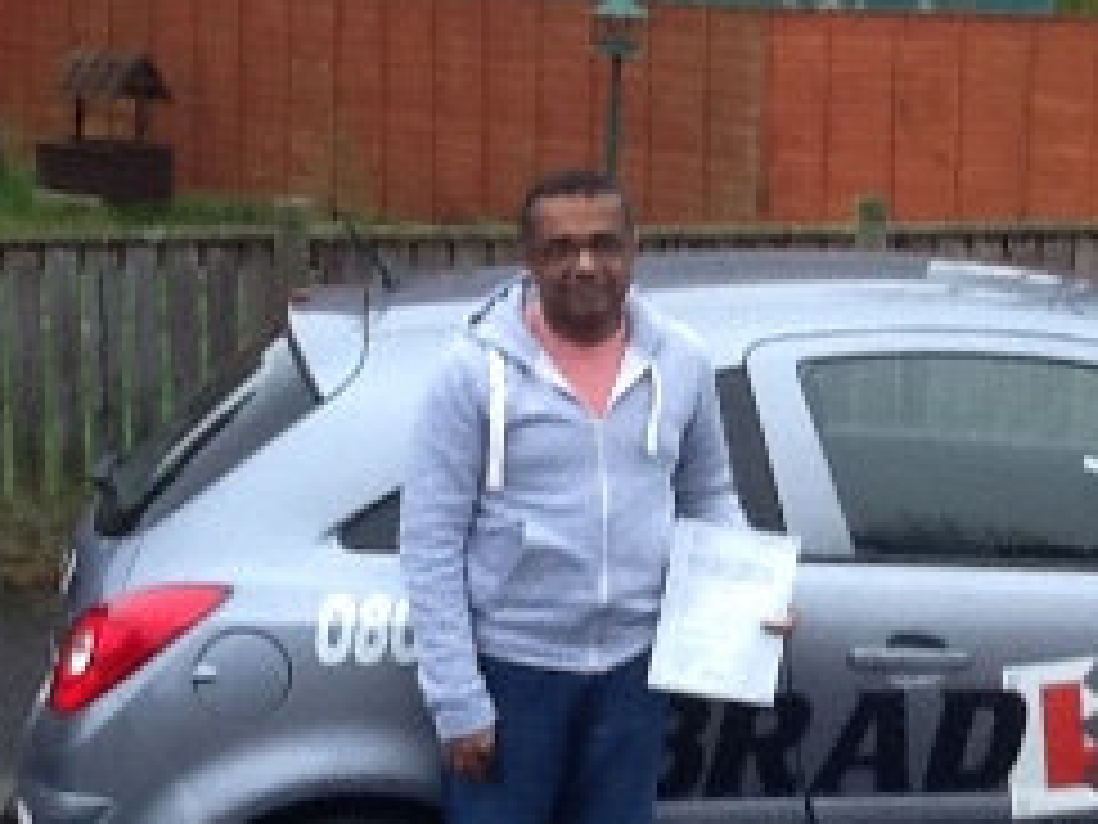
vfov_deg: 16.4
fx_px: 2855
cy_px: 475
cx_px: 1094
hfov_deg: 21.0
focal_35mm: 90
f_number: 2.4
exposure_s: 1/30
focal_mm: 2.03
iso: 64
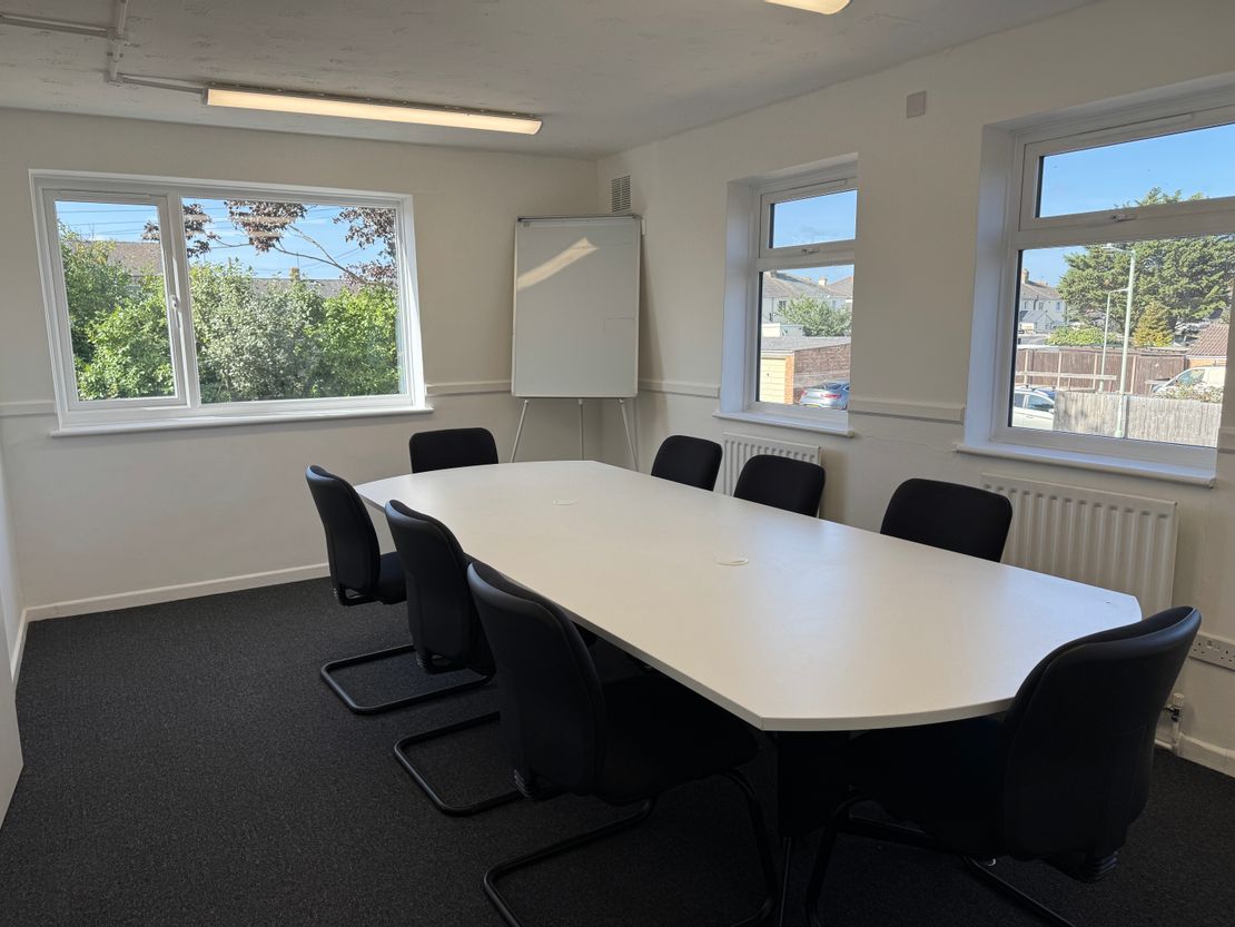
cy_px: 464
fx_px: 856
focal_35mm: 24
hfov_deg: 71.6
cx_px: 618
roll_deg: +0.8
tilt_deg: -9.4
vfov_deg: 56.8
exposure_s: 1/707
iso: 80
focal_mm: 6.76
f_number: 1.78
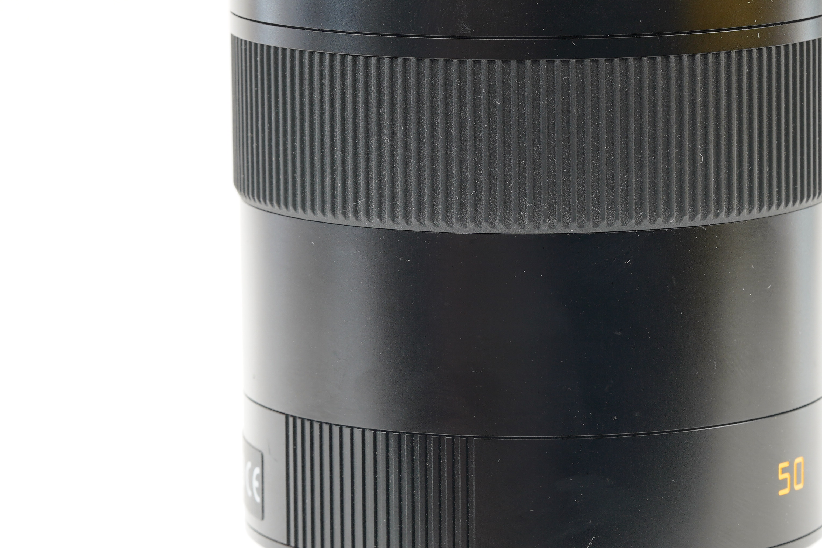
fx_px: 4041
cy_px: 244
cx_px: 536
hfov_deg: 11.6
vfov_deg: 7.8
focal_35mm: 177
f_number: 11
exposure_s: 1/1.25
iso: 200
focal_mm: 90
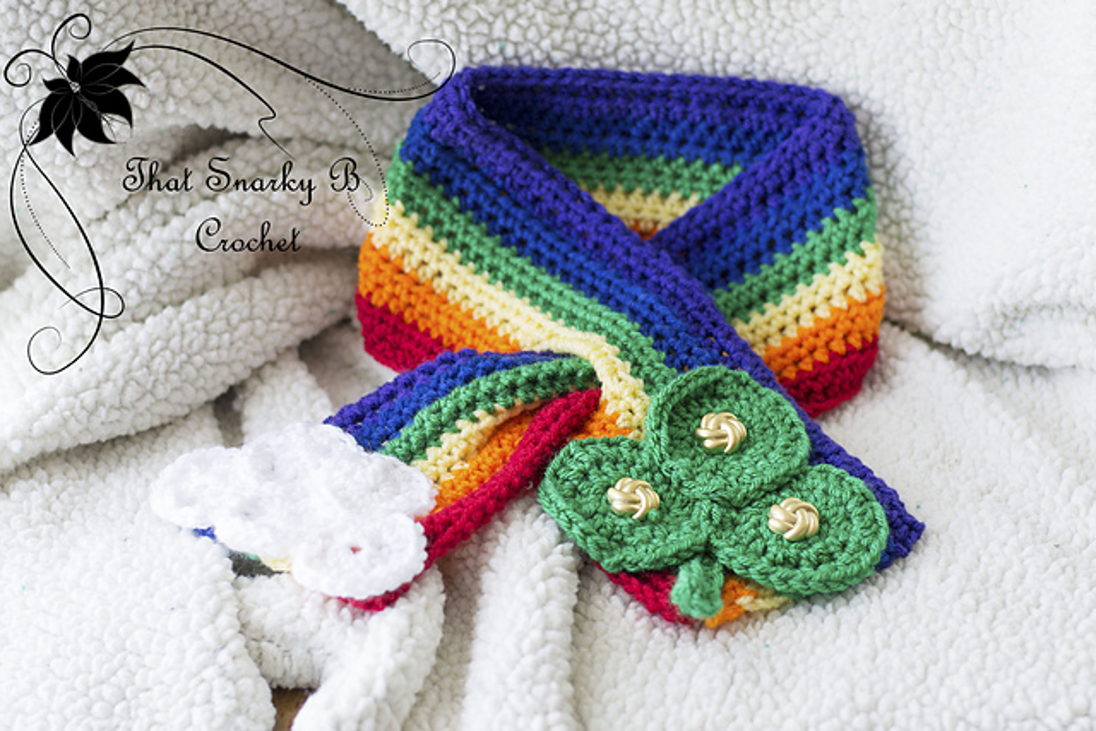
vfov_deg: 18.2
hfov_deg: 27.0
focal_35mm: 75
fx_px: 2284
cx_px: 548
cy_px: 366
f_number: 2.8
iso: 400
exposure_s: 1/80
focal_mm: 50
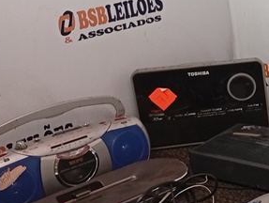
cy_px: 125
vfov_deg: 15.4
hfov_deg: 17.7
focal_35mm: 96
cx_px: 434
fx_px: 747
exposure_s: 1/30
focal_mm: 3.98
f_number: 1.8
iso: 238
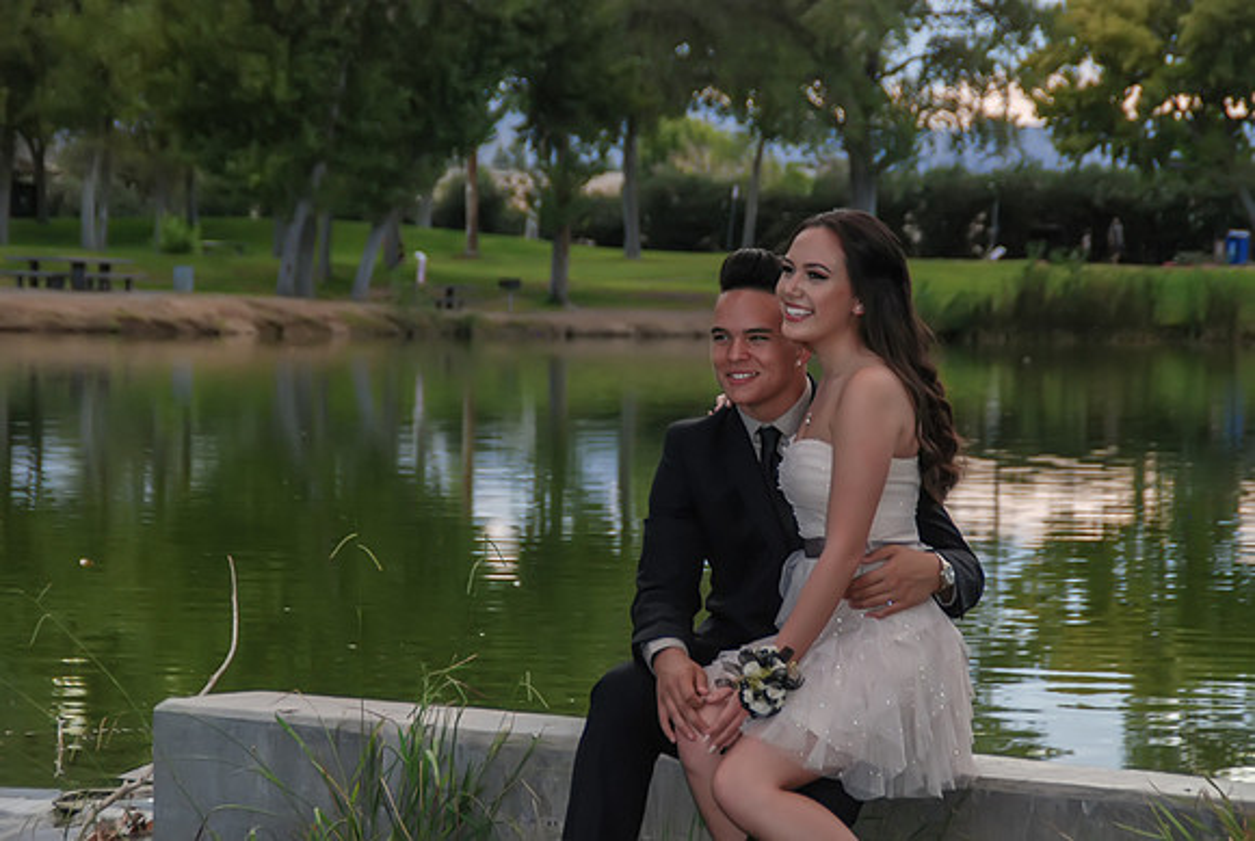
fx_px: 5343
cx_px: 628
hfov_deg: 13.4
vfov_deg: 9.0
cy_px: 420
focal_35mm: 153
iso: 400
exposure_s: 1/60
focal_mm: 102
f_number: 5.6
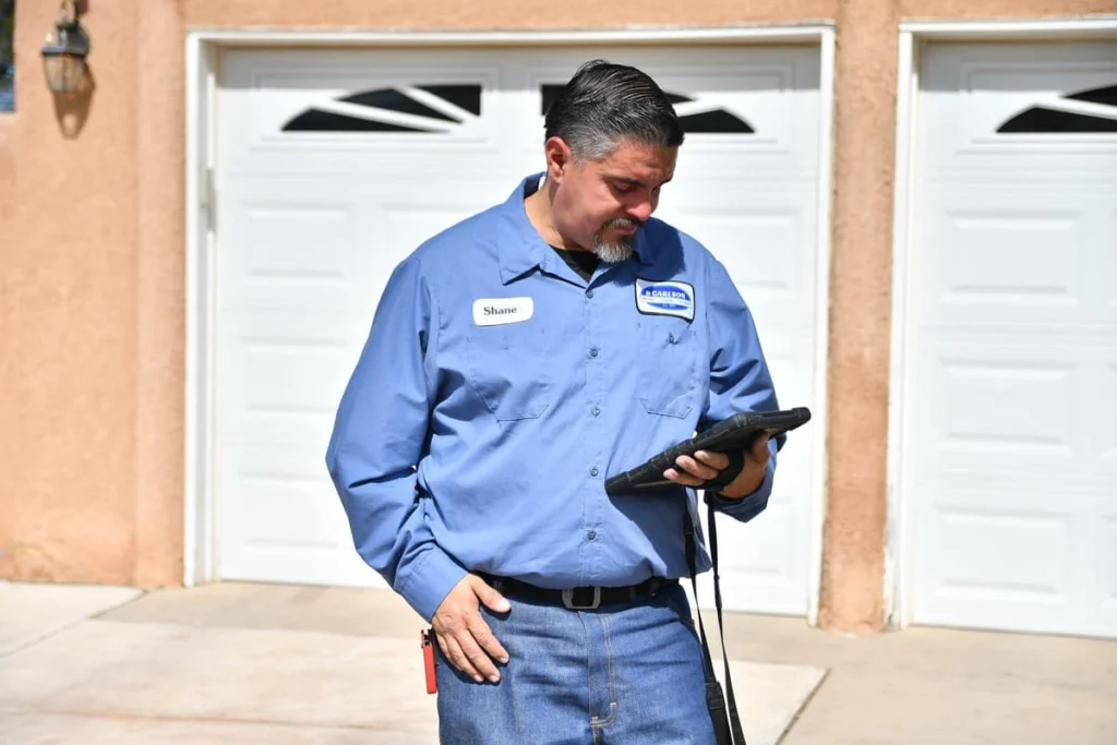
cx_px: 558
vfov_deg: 18.2
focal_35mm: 75
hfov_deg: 27.0
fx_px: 2327
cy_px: 372
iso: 125
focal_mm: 50
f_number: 2.8
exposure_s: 1/3200
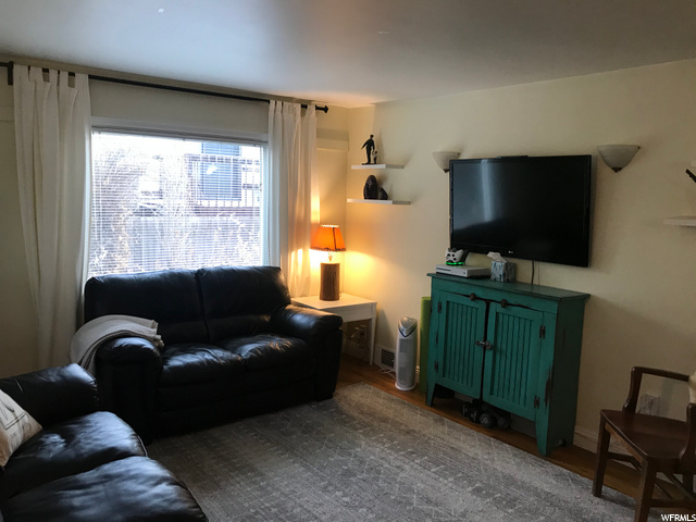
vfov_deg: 49.7
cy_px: 261
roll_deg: -2.2
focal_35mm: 28
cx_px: 348
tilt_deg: -6.0
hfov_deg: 63.4
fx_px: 563
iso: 40
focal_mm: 3.99
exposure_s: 1/24
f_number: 1.8
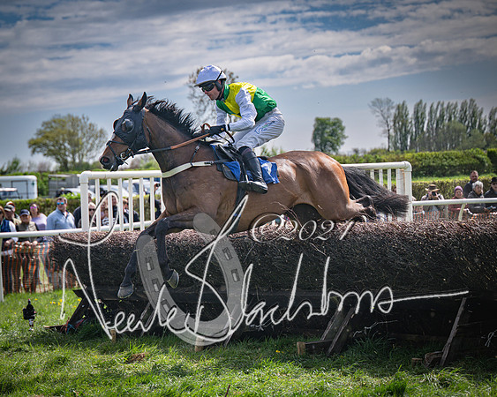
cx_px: 167
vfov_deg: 12.1
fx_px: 1869
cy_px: 218
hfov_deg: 15.1
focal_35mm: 127
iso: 200
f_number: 4
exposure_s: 1/2500
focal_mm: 98
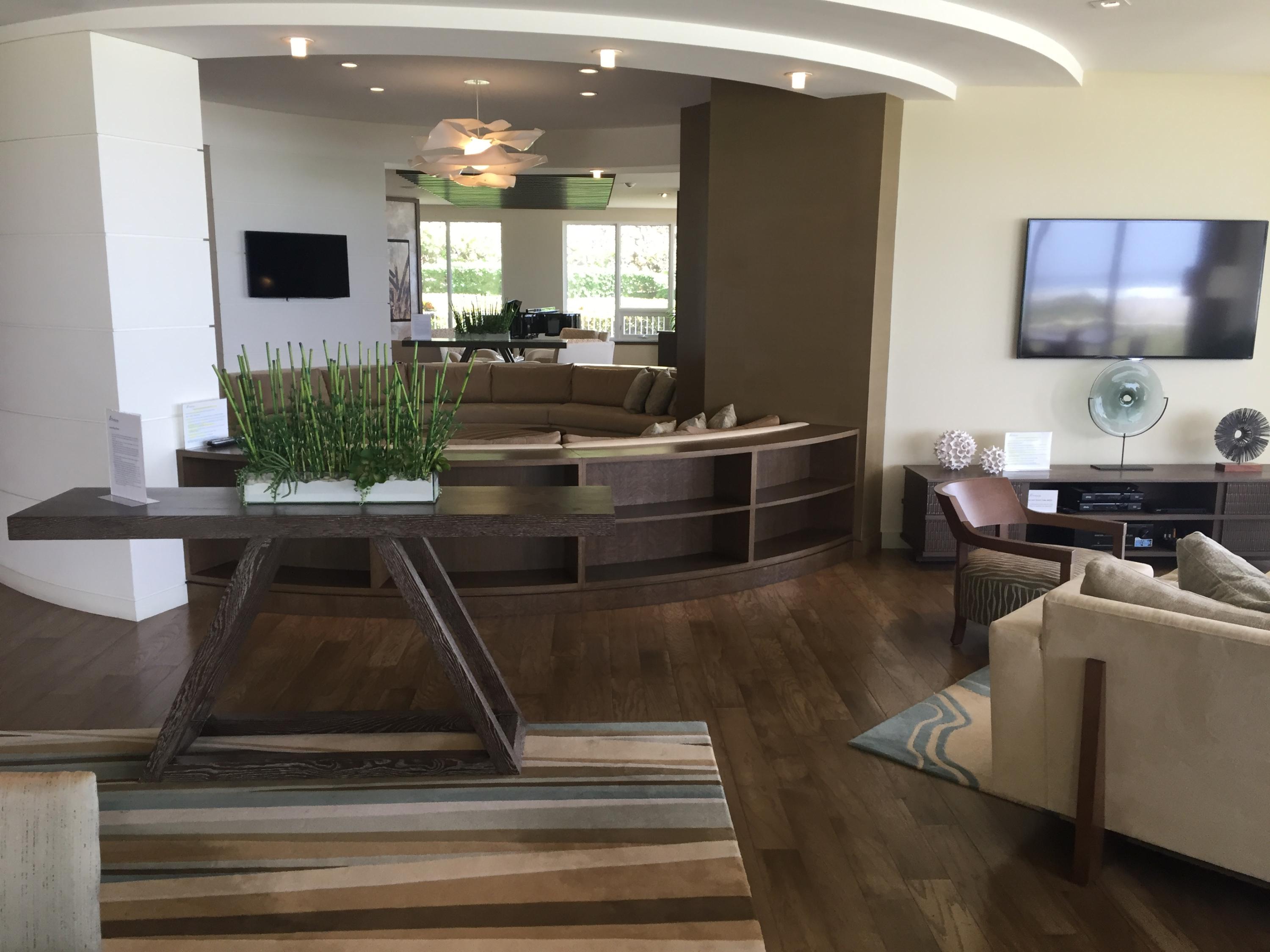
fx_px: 1064
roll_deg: -2.8
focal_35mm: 29
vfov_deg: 48.2
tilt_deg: -9.5
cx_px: 635
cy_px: 476
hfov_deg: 61.7
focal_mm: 4.15
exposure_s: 1/30
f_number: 2.2
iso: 32
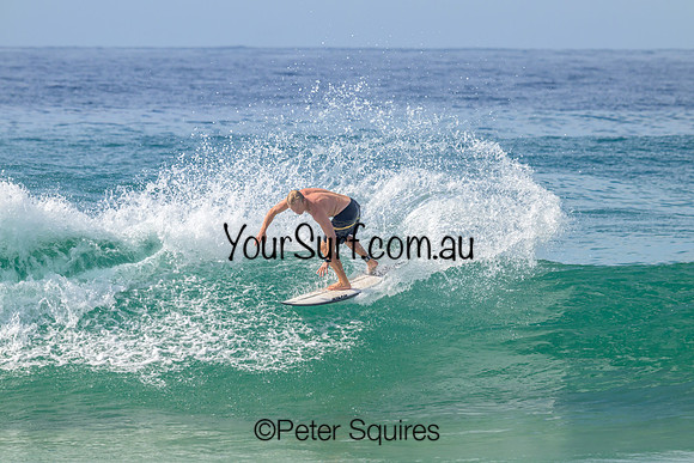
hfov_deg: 5.0
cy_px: 232
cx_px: 347
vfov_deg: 3.4
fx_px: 7905
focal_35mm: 410
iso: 640
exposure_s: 1/2000
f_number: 10
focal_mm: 410
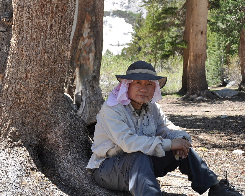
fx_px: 348
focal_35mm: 48
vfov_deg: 31.5
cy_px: 99
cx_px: 119
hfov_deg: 38.8
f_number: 6.3
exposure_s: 1/400
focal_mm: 28
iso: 200
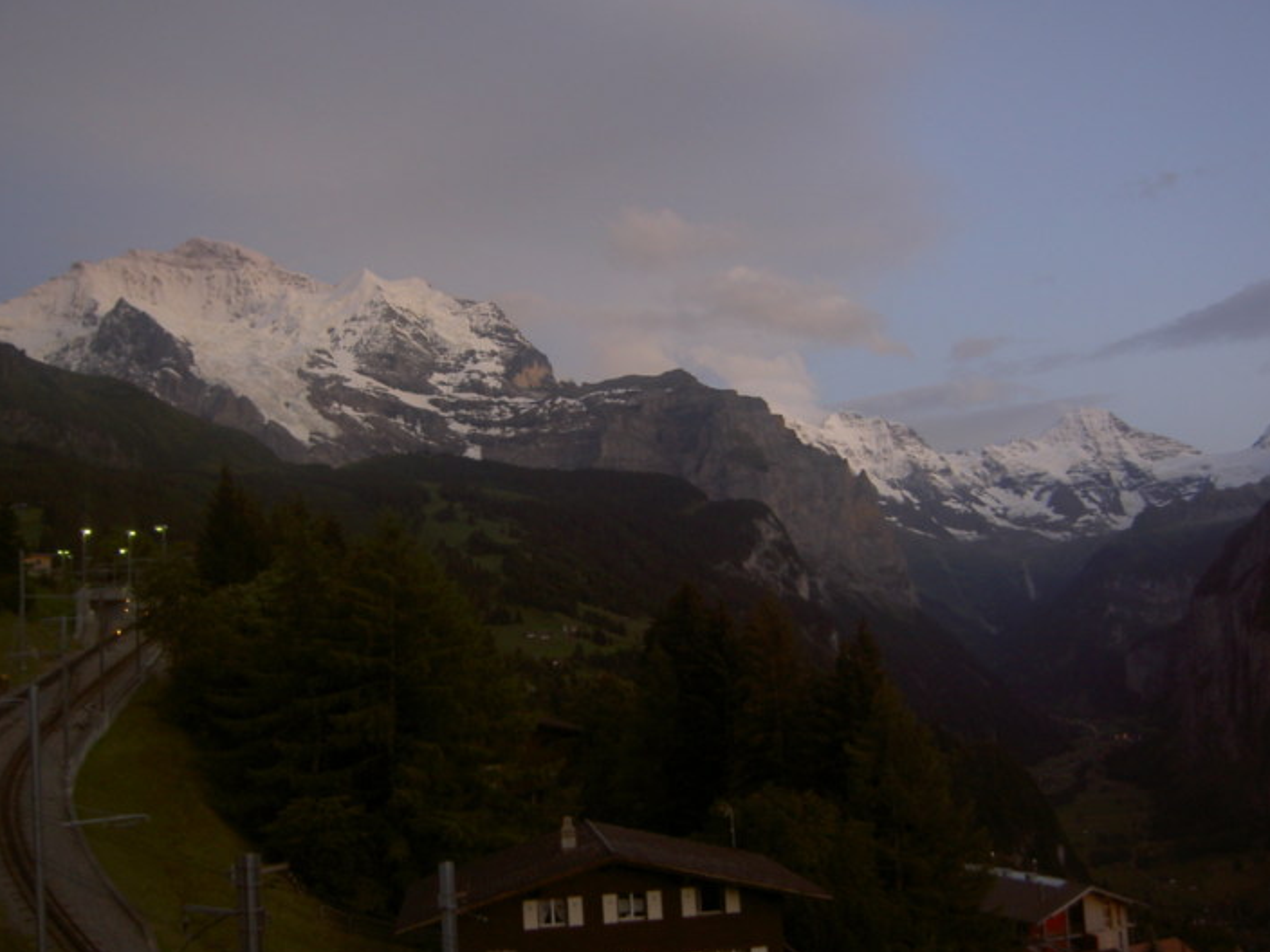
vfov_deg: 40.7
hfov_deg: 52.6
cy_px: 486
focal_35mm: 35
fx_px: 1284
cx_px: 638
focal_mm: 5.6
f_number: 2.8
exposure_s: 1/8
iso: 50
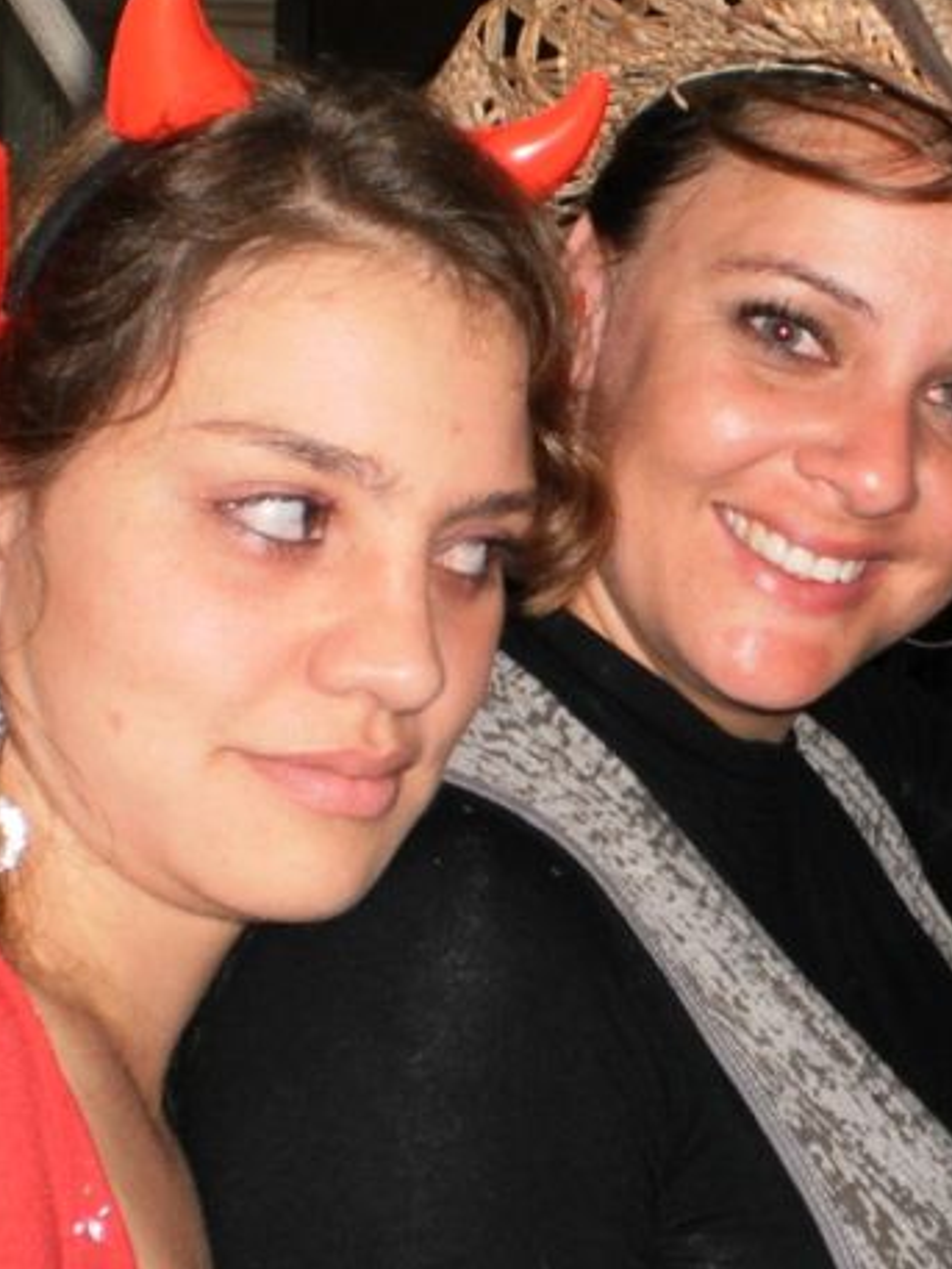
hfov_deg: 23.0
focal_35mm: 63
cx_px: 755
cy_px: 550
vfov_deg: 30.7
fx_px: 2309
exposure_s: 1/30
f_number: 3.1
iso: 125
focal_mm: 6.3
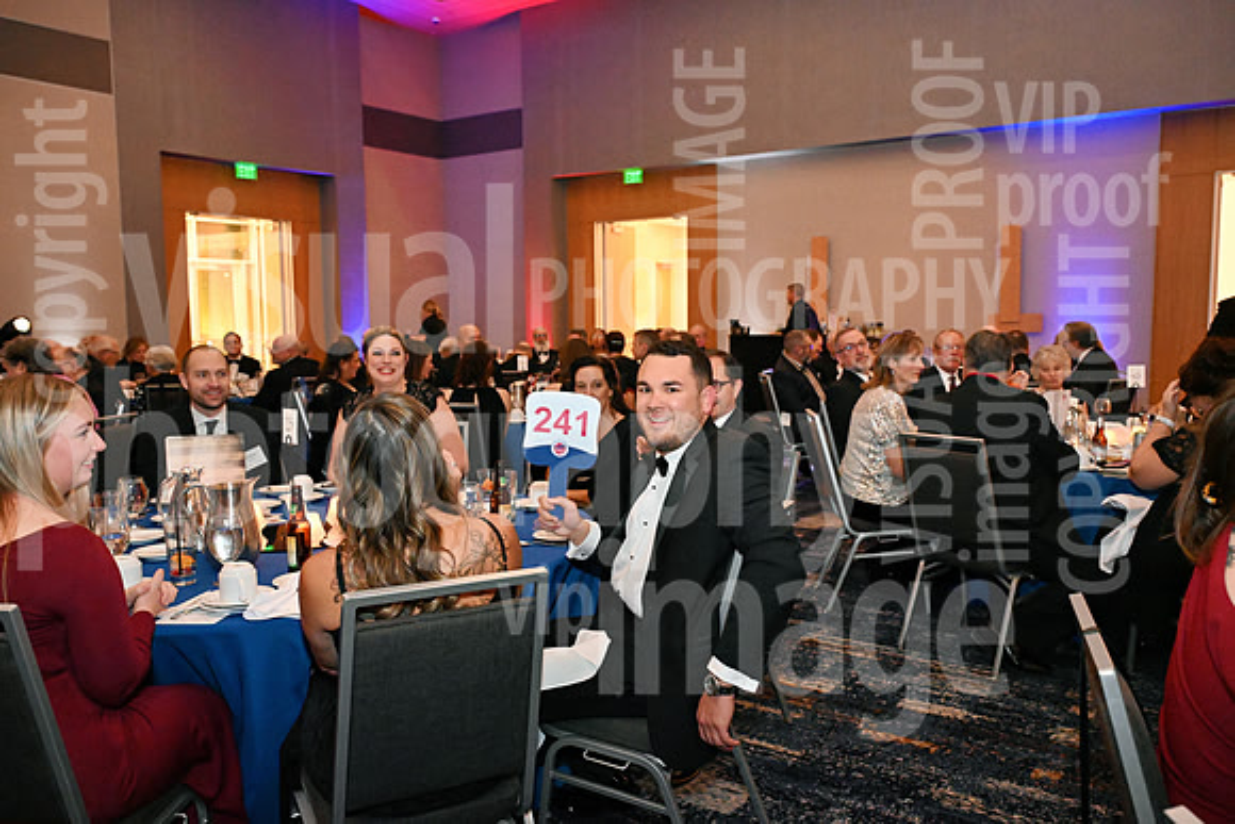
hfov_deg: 64.5
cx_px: 618
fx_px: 978
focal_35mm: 28
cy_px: 412
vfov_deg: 45.7
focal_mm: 28.5
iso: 10000
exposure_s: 1/125
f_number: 5
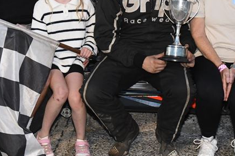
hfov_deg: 16.8
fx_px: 796
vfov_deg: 11.2
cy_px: 33
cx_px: 116
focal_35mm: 122
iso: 5600
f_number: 4.5
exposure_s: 1/500
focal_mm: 44
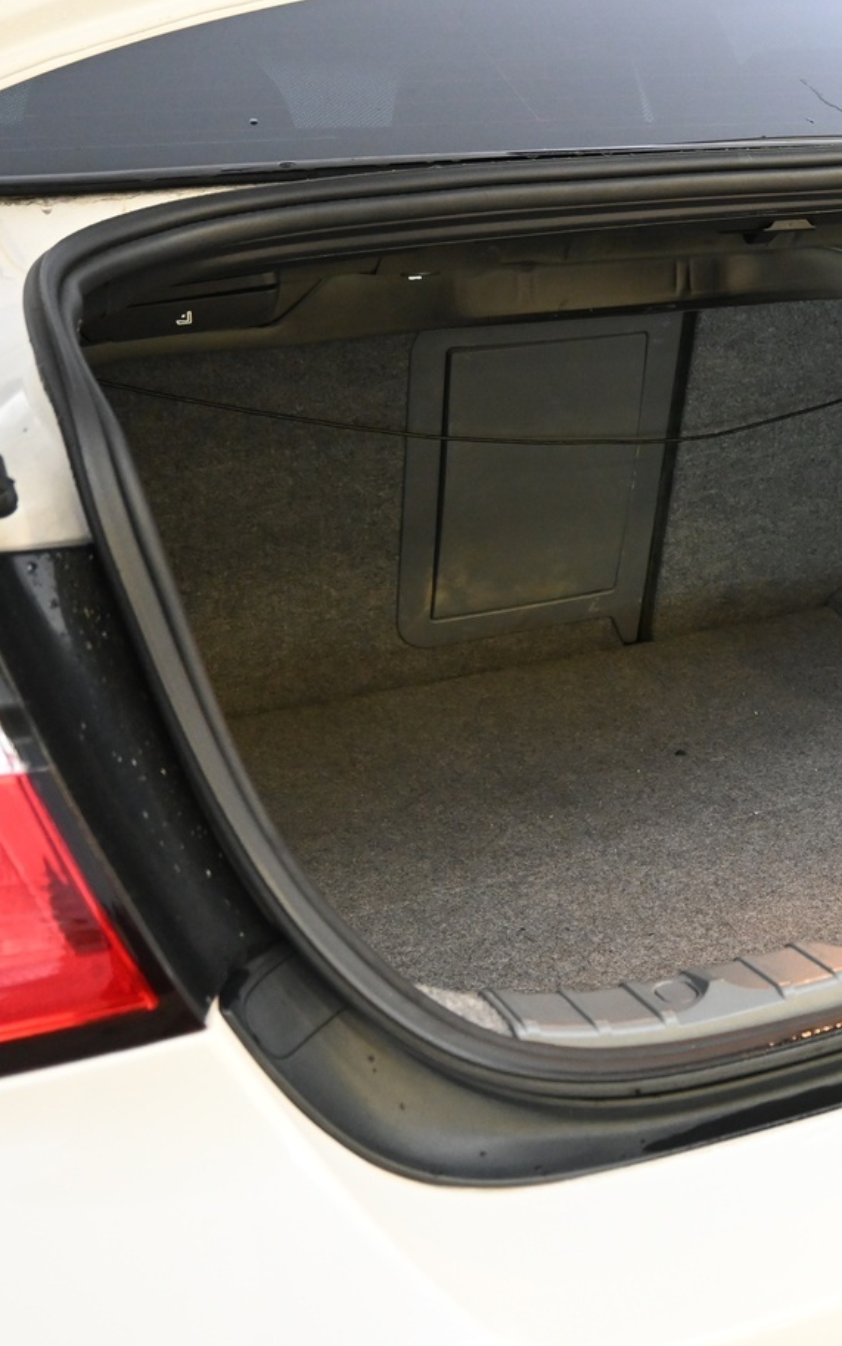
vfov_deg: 42.1
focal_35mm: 47
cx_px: 883
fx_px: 1741
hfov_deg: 25.5
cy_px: 563
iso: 2000
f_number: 3.5
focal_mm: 17.5
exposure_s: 1/30
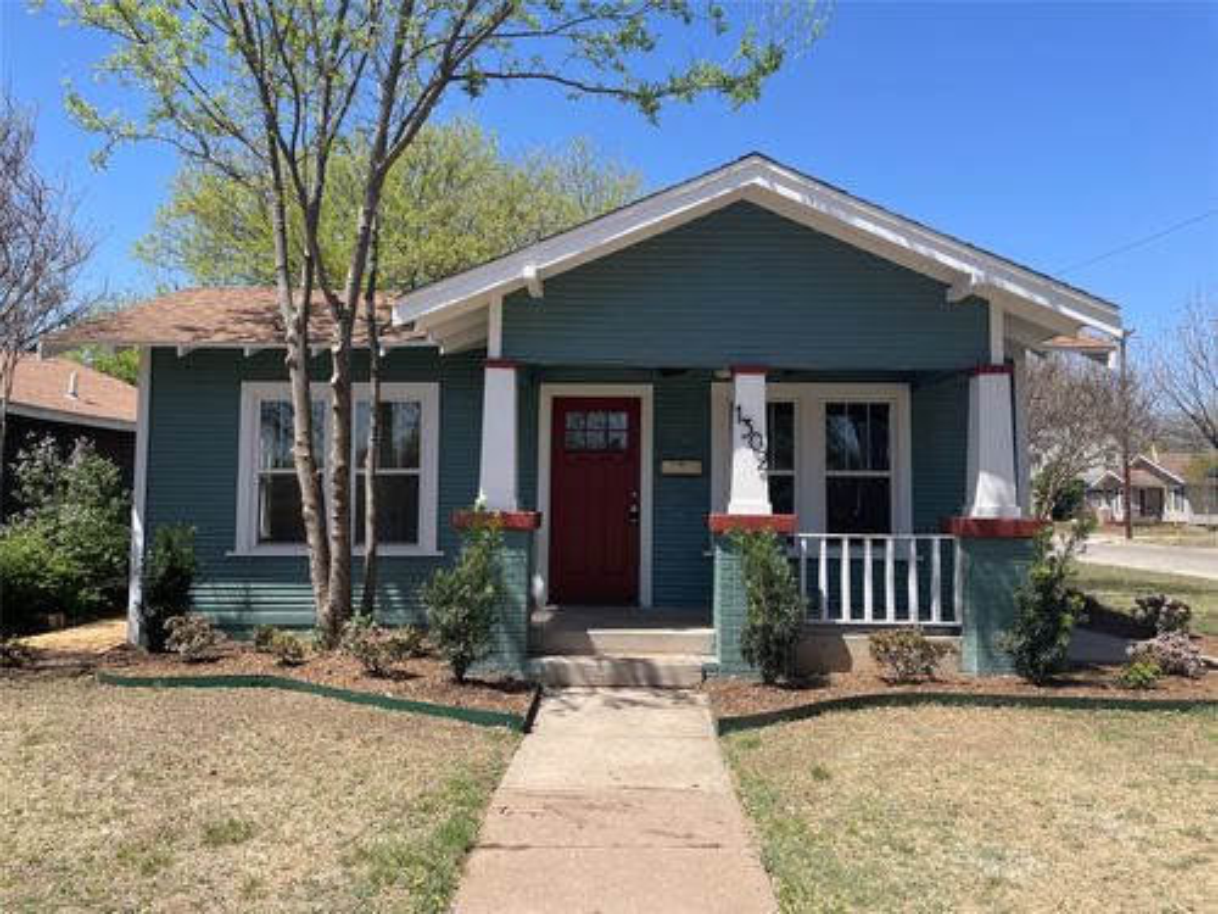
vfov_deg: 53.1
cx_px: 609
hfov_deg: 67.3
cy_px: 457
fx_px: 915
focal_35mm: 26
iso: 50
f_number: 1.6
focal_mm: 4.2
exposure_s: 1/3300
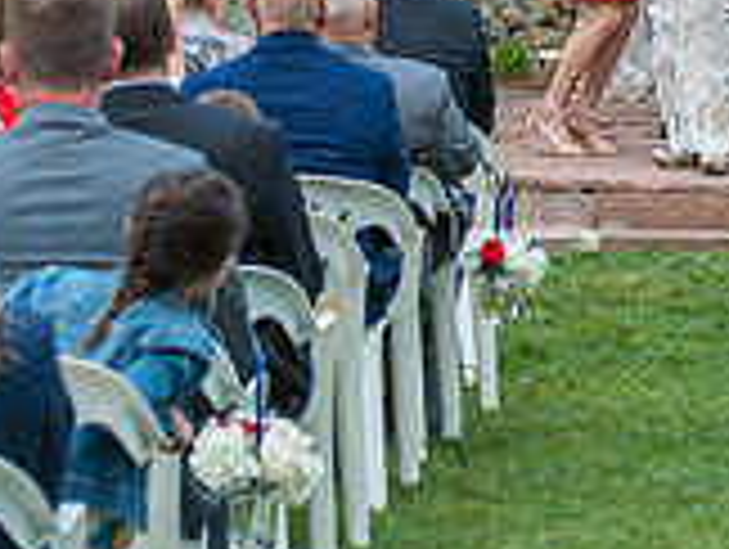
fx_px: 5800
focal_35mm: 275
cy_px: -245
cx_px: 914
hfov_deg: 7.1
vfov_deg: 5.4
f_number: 5
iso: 400
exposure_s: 1/200
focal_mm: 80
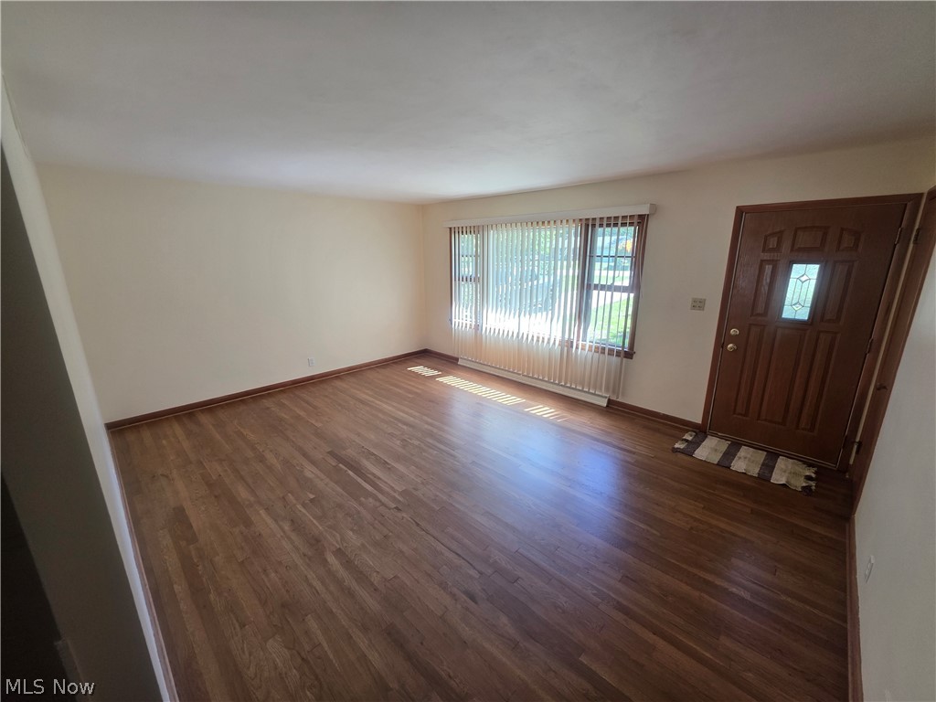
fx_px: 352
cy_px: 351
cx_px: 468
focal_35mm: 13
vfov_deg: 89.9
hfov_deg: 106.2
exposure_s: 1/120
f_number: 1.9
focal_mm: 2.2
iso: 125
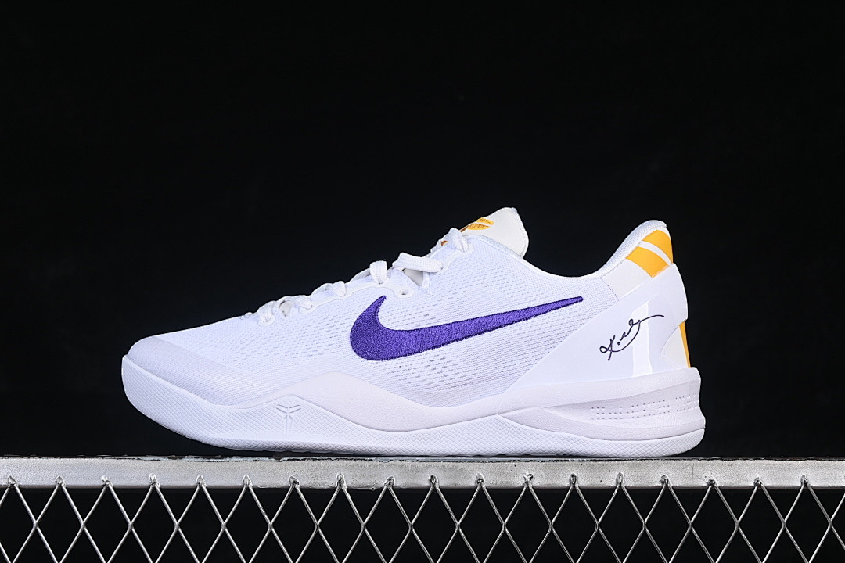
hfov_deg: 27.0
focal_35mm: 75
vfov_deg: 18.2
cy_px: 282
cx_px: 422
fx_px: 1760
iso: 160
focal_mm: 50
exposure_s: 1/80
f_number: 8
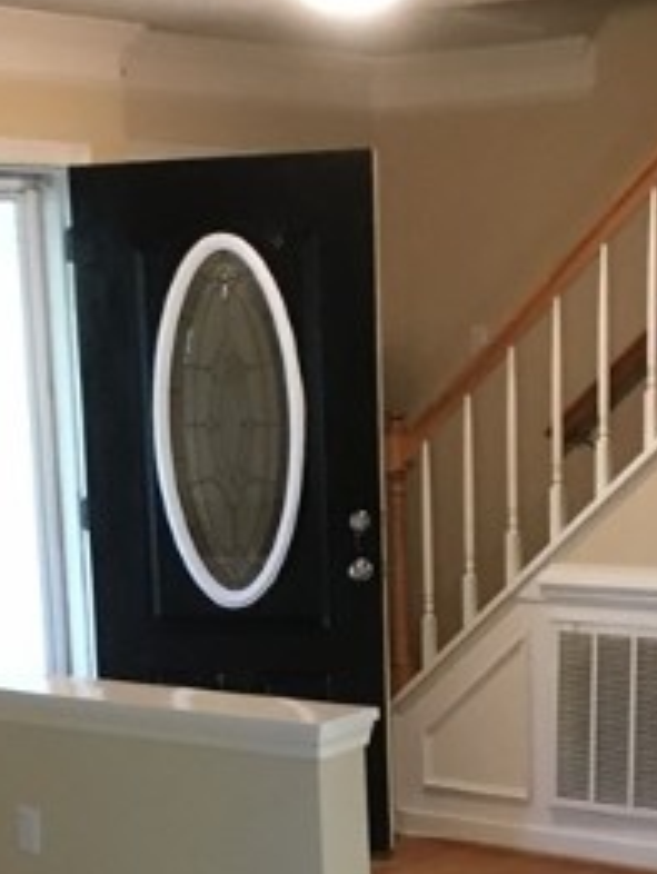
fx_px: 2148
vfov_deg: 22.1
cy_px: 881
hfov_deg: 17.4
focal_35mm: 85
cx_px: 300
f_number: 2.2
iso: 50
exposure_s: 1/4
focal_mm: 4.15
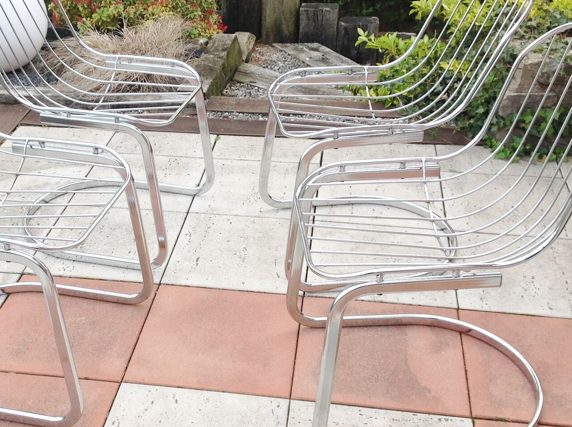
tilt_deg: -27.4
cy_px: 170
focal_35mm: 55
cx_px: 211
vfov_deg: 26.4
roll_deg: +2.2
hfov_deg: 34.8
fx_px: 908
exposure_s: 1/172
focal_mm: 4.28
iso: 50
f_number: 2.4
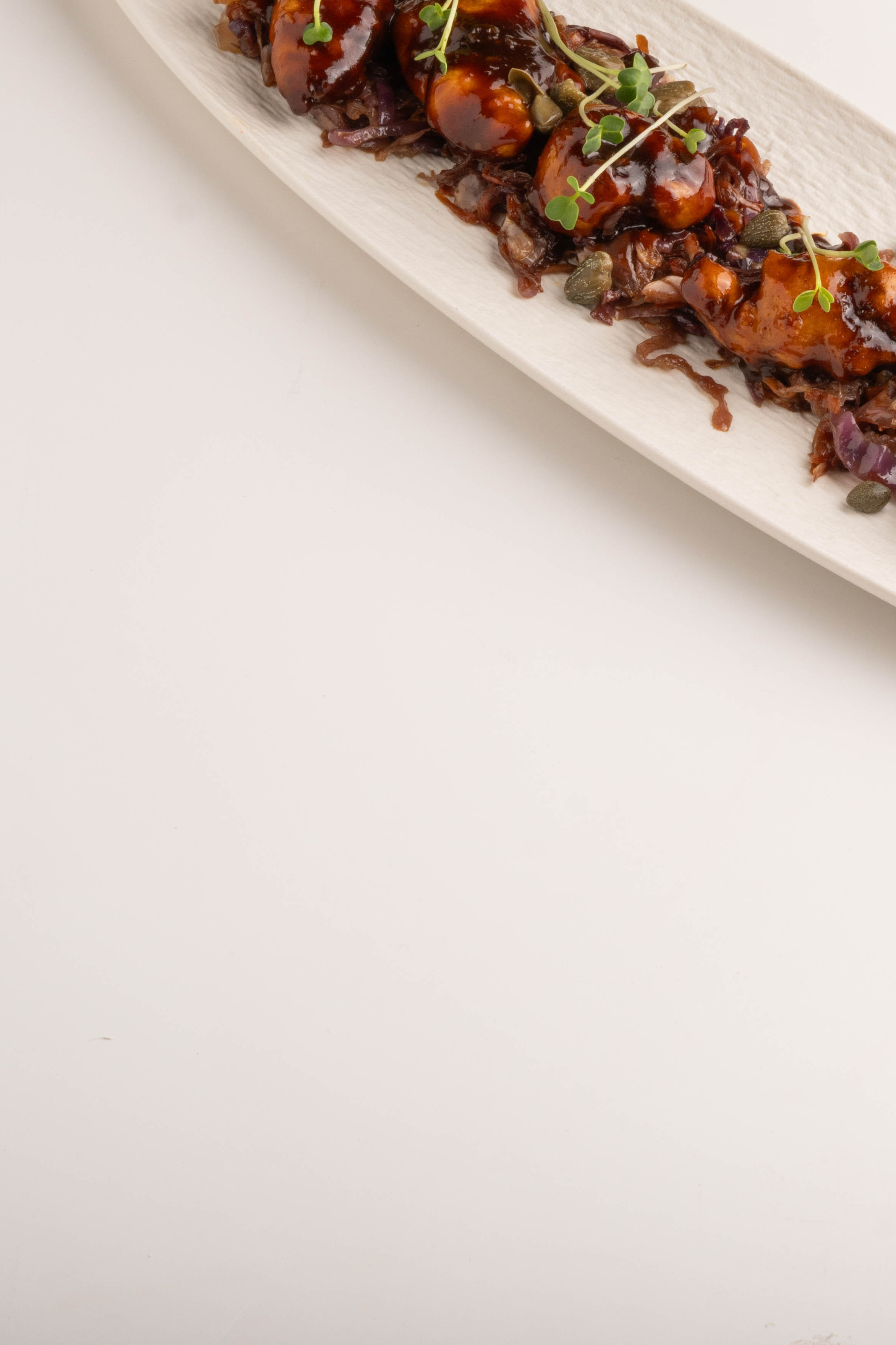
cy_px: 250
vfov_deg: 15.4
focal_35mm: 132
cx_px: 701
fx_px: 4928
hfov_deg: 10.4
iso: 100
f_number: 14
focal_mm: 50
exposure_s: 1/100
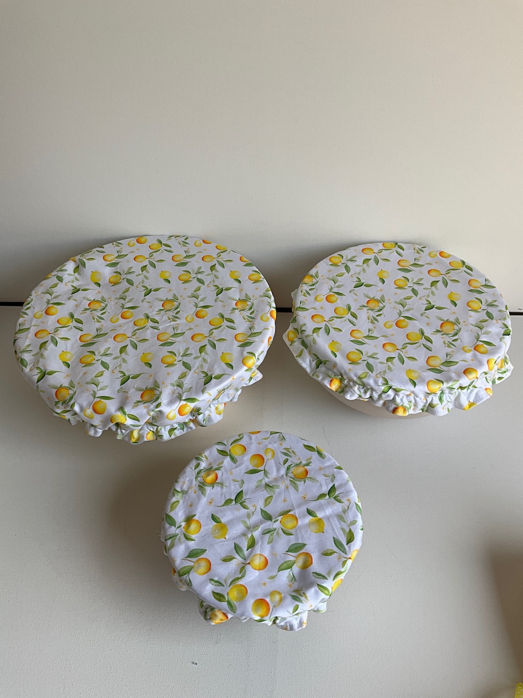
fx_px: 584
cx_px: 262
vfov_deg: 61.7
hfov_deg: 48.2
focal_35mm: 29
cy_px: 349
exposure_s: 1/236
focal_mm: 3
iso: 20
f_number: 1.8
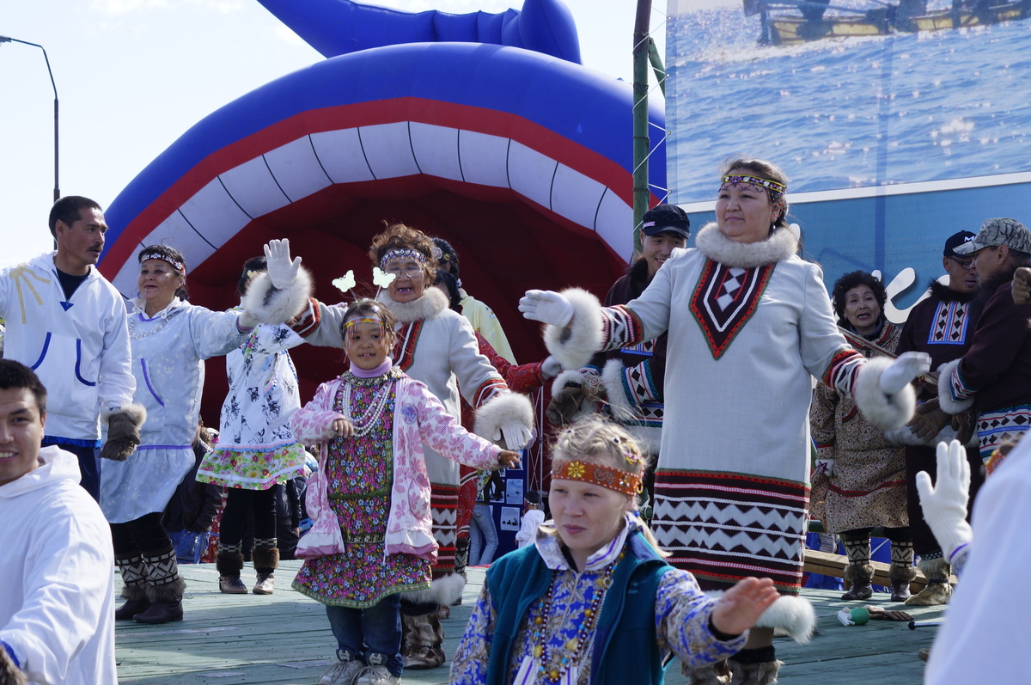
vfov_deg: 16.5
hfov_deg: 24.6
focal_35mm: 82
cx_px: 516
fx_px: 2360
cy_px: 342
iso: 100
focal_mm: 55
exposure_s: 1/160
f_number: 9
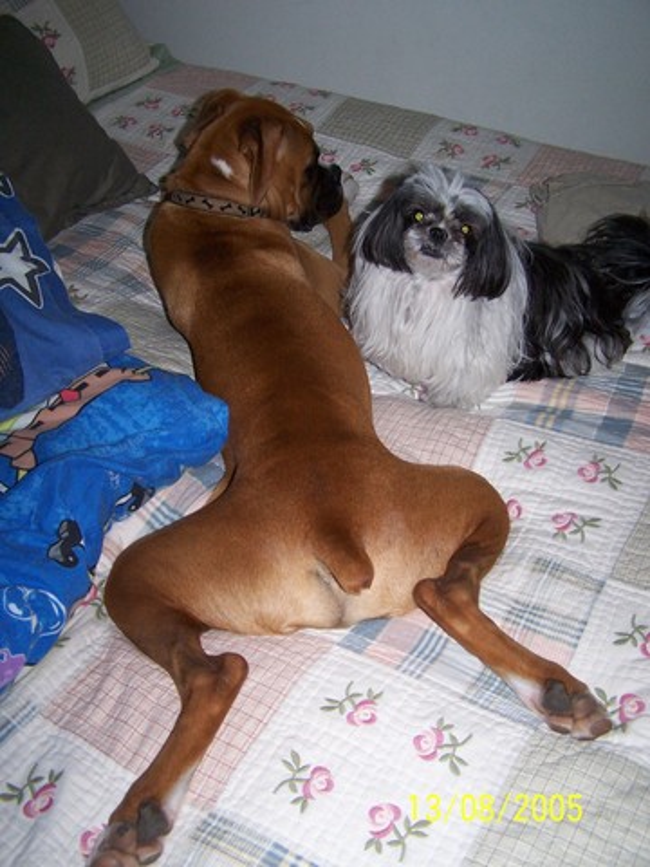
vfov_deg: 49.0
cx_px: 325
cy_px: 434
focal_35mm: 38
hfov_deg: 37.7
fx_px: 951
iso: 140
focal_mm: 6.3
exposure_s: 1/60
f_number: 2.8
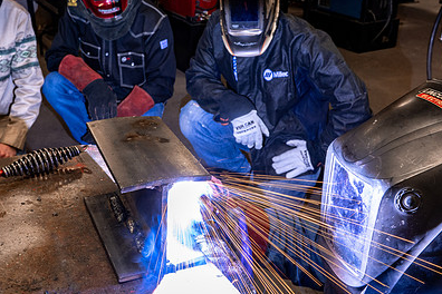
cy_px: 104
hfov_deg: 46.3
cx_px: 188
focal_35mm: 42
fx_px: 516
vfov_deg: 31.7
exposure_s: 1/20
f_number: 11
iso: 400
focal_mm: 25.5
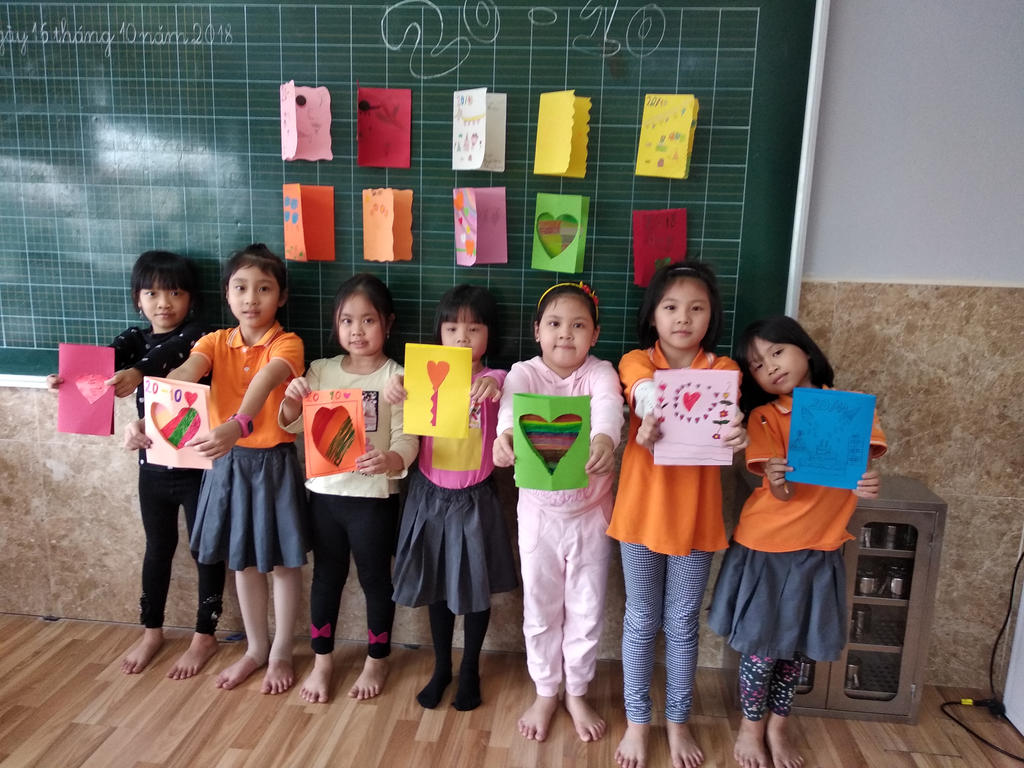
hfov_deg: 67.3
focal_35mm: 26
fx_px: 769
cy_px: 384
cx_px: 512
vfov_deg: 53.1
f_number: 2.2
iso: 640
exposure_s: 1/33
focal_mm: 3.81
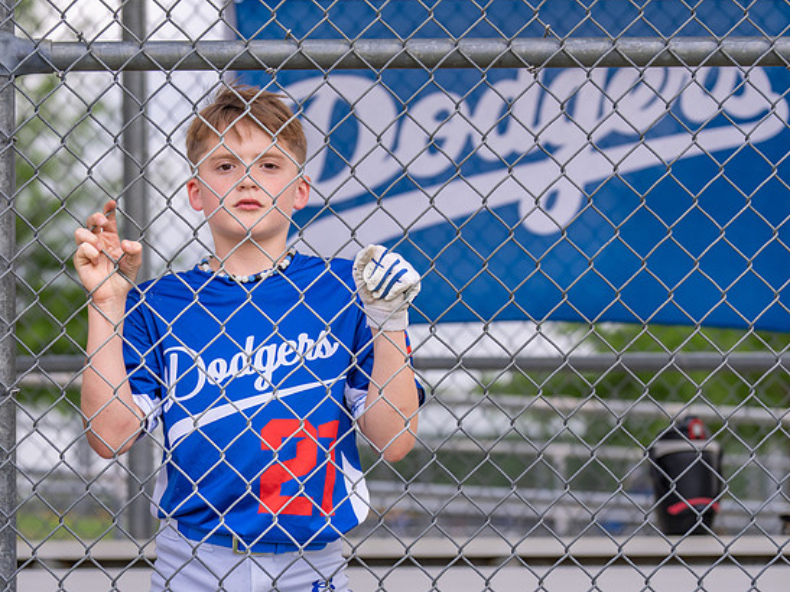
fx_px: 2510
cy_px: 323
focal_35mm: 110
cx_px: 323
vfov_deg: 13.5
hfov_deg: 17.9
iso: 100
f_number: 2.8
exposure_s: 1/640
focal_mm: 70
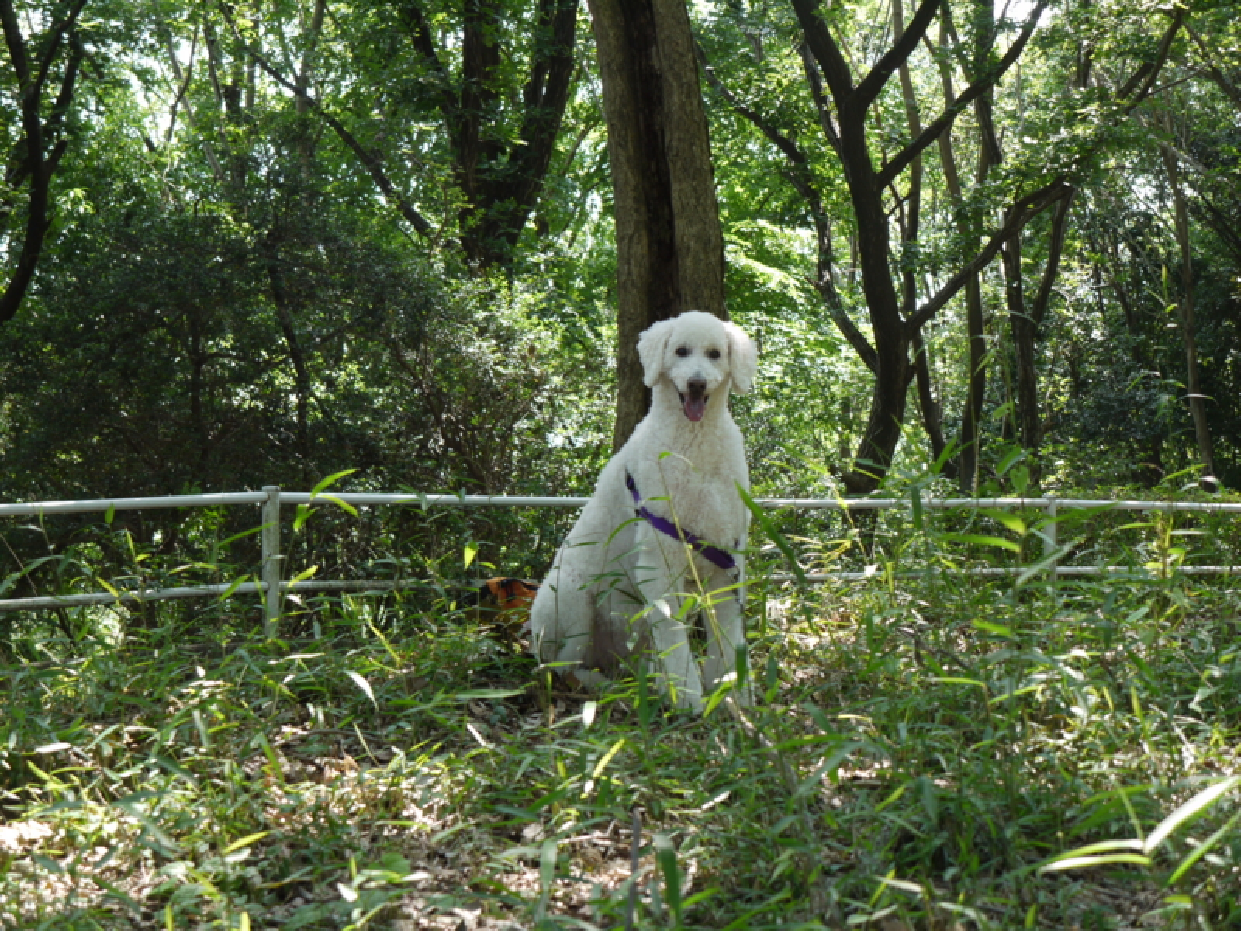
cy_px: 466
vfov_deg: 16.4
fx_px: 3227
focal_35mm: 90
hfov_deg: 21.8
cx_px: 620
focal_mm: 45
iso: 200
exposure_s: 1/60
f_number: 5.6
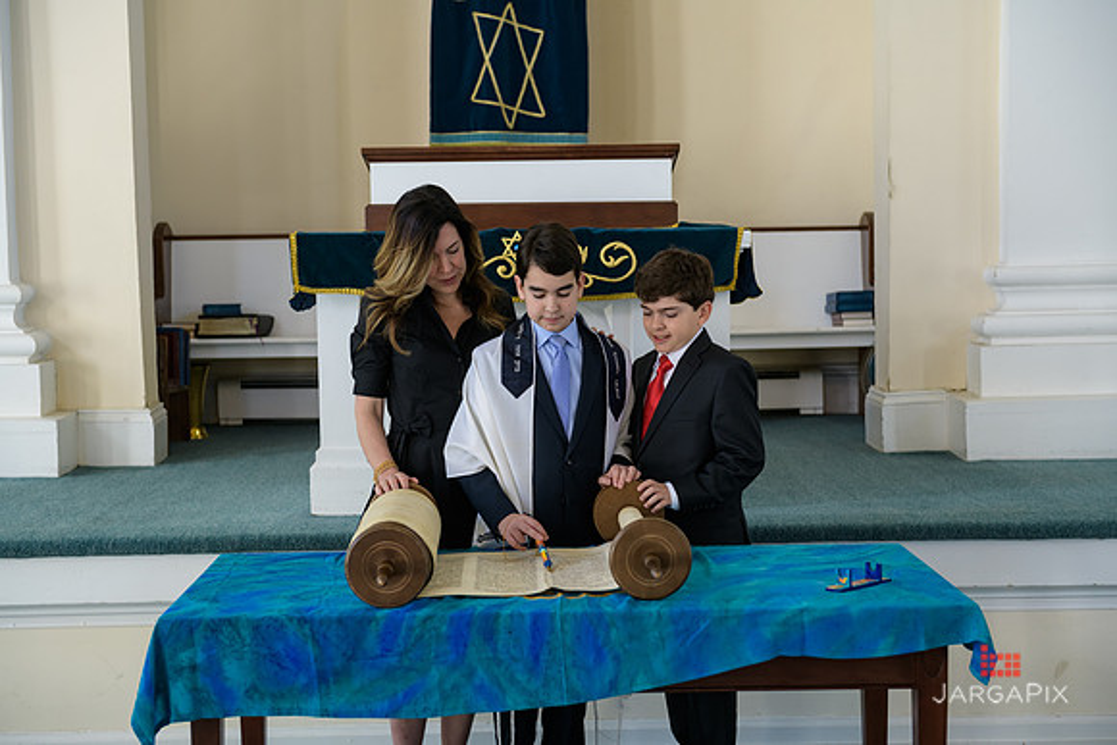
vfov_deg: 24.2
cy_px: 372
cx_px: 558
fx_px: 1738
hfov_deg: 35.6
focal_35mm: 56
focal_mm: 56
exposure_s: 1/125
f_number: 3.2
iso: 400
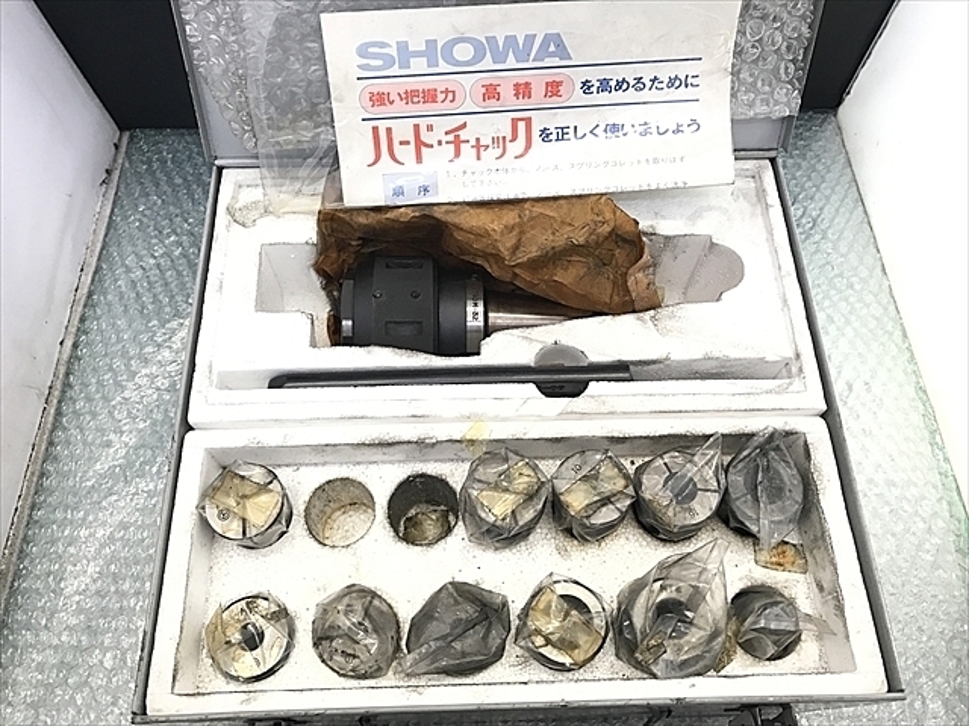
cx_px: 484
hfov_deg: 63.4
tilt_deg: -63.6
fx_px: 784
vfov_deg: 49.7
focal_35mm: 28
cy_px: 363
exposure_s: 1/33
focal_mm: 3.99
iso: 32
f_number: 1.8
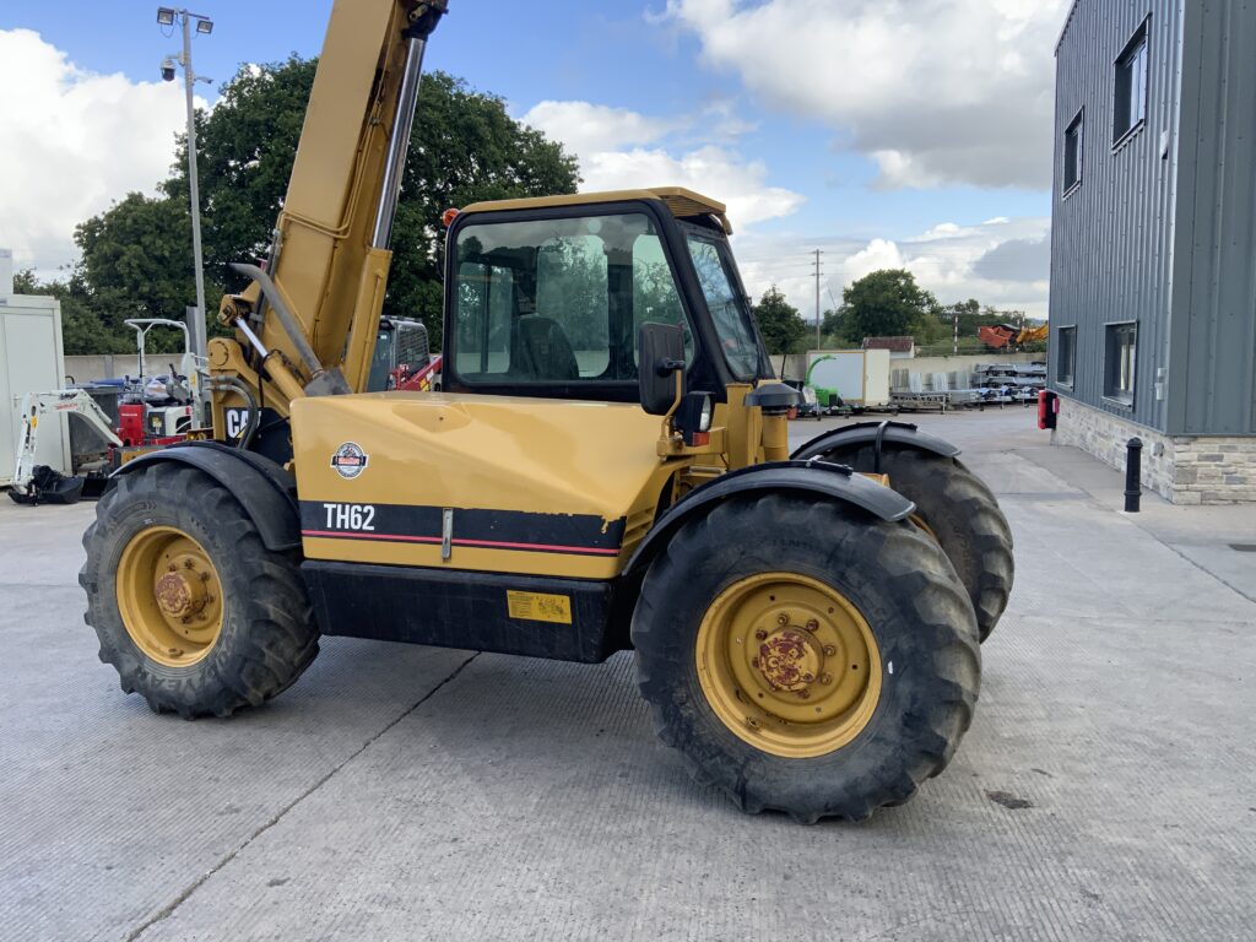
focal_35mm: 29
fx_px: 1052
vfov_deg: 48.2
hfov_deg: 61.7
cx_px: 628
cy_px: 471
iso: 16
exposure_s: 1/461
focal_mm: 3
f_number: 1.8
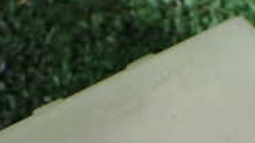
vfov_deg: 10.7
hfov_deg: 20.0
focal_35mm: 106
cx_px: 187
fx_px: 717
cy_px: 263
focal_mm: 5.4
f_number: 2.3
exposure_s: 1/125
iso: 320
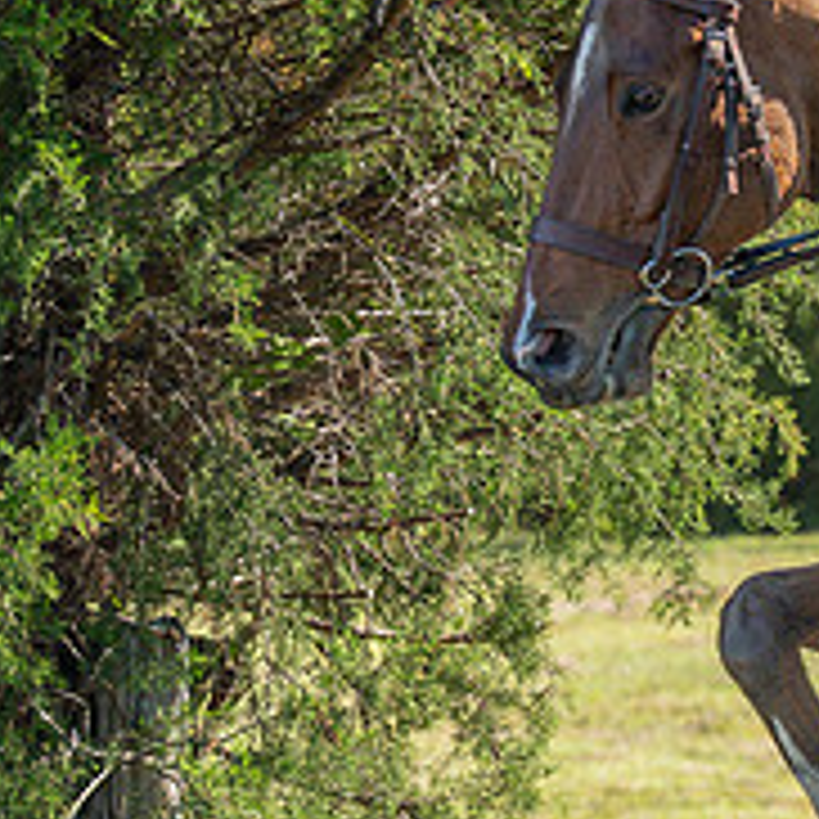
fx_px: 6772
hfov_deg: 6.8
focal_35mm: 253
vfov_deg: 6.9
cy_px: 89
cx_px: 1195
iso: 500
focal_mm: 70
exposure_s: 1/640
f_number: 4
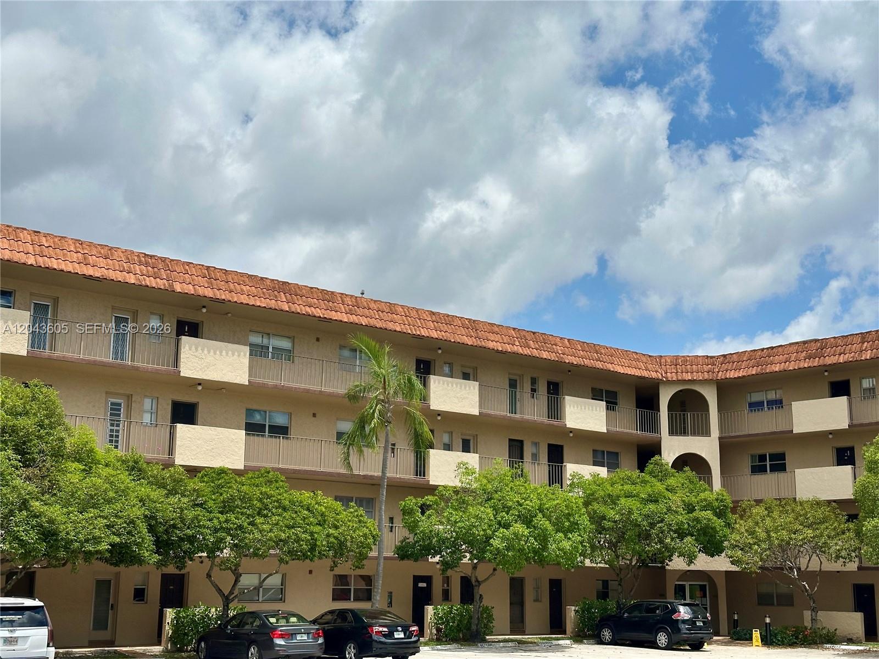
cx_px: 440
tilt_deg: +13.9
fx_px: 1219
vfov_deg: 30.3
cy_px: 330
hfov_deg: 39.7
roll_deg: +0.4
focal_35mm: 48
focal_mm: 6.86
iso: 64
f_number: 1.78
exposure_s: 1/8929
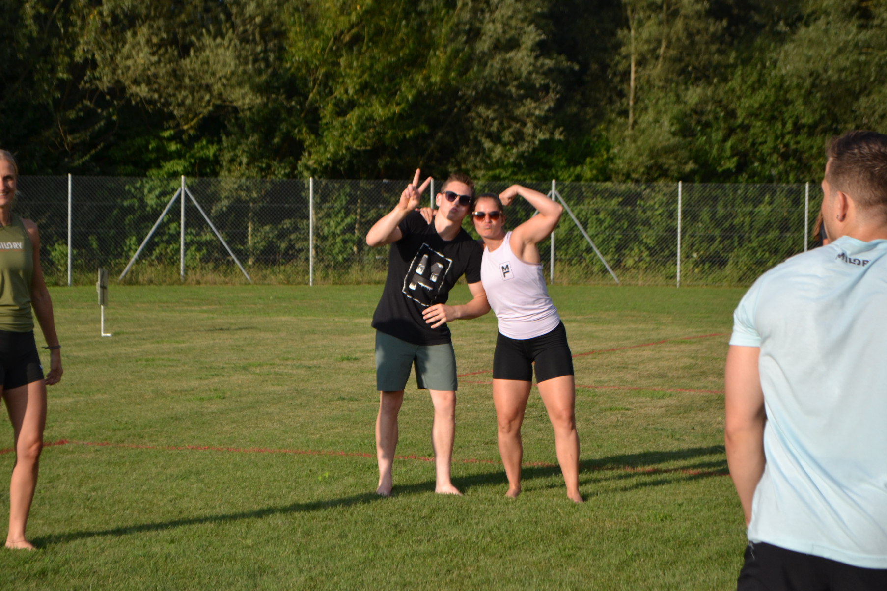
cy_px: 273
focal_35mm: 94
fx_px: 2305
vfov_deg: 14.6
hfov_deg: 21.8
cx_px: 424
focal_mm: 55
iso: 400
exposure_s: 1/1250
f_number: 5.6
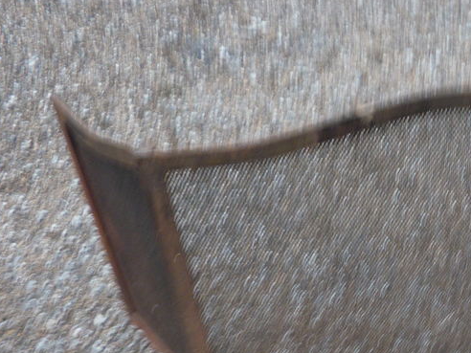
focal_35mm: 61
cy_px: 356
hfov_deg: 29.9
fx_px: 830
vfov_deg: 23.0
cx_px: 450
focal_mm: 5.2
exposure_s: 1/30
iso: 125
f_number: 3.3
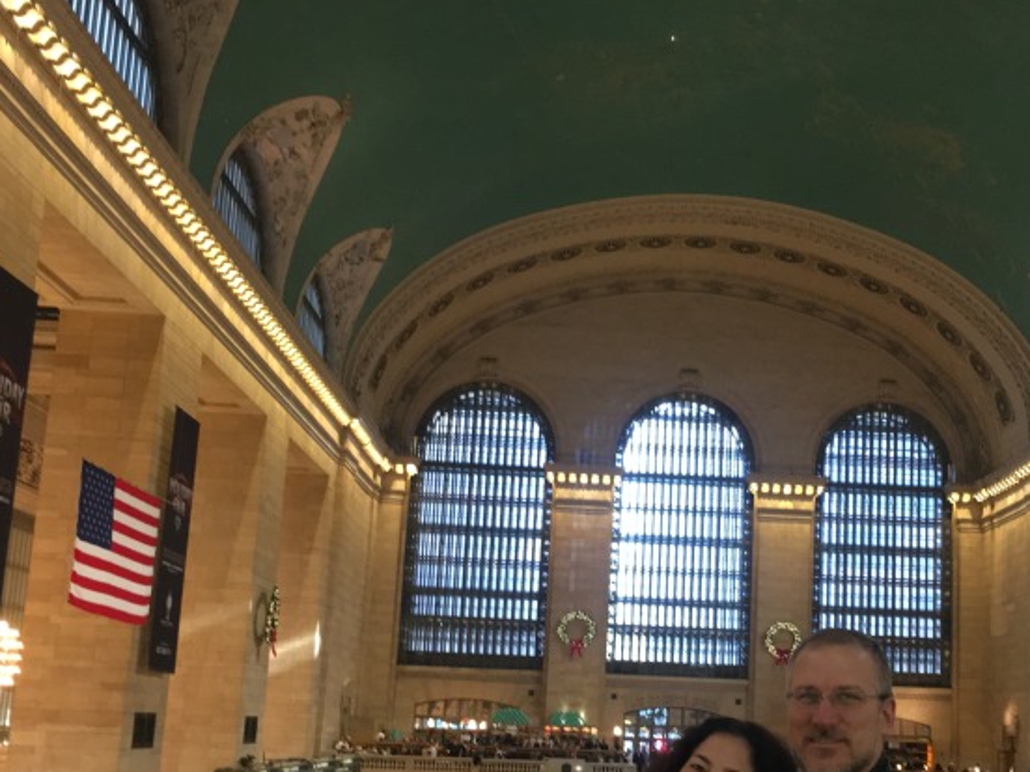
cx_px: 661
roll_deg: -2.0
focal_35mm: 42
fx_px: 1250
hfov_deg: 44.3
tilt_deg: +9.2
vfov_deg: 33.9
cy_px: 539
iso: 200
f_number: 2.2
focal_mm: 4.15
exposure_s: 1/15
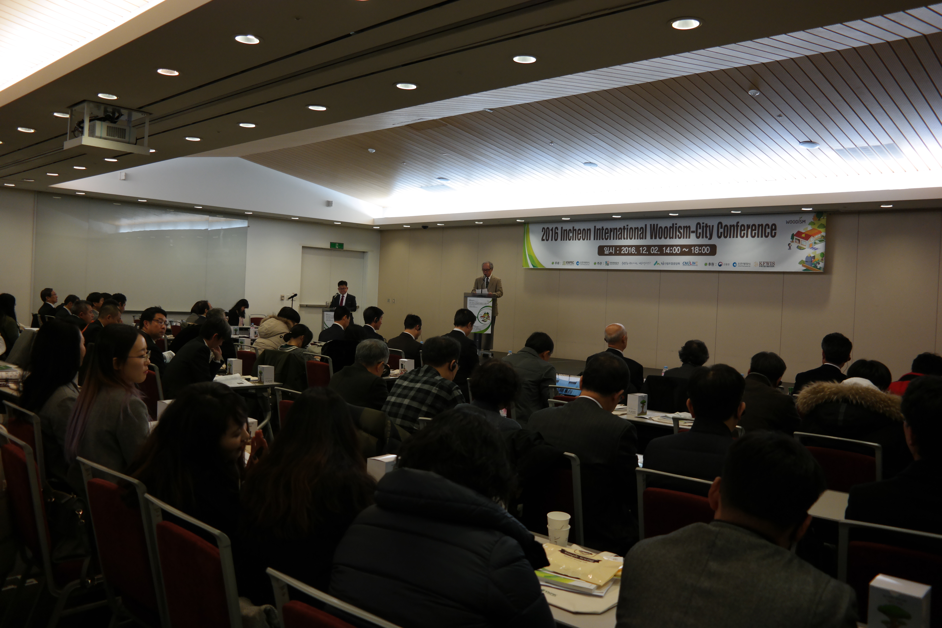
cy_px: 314
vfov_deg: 45.0
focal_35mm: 29
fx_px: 759
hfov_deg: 63.7
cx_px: 471
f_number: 3.5
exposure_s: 1/40
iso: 400
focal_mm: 19
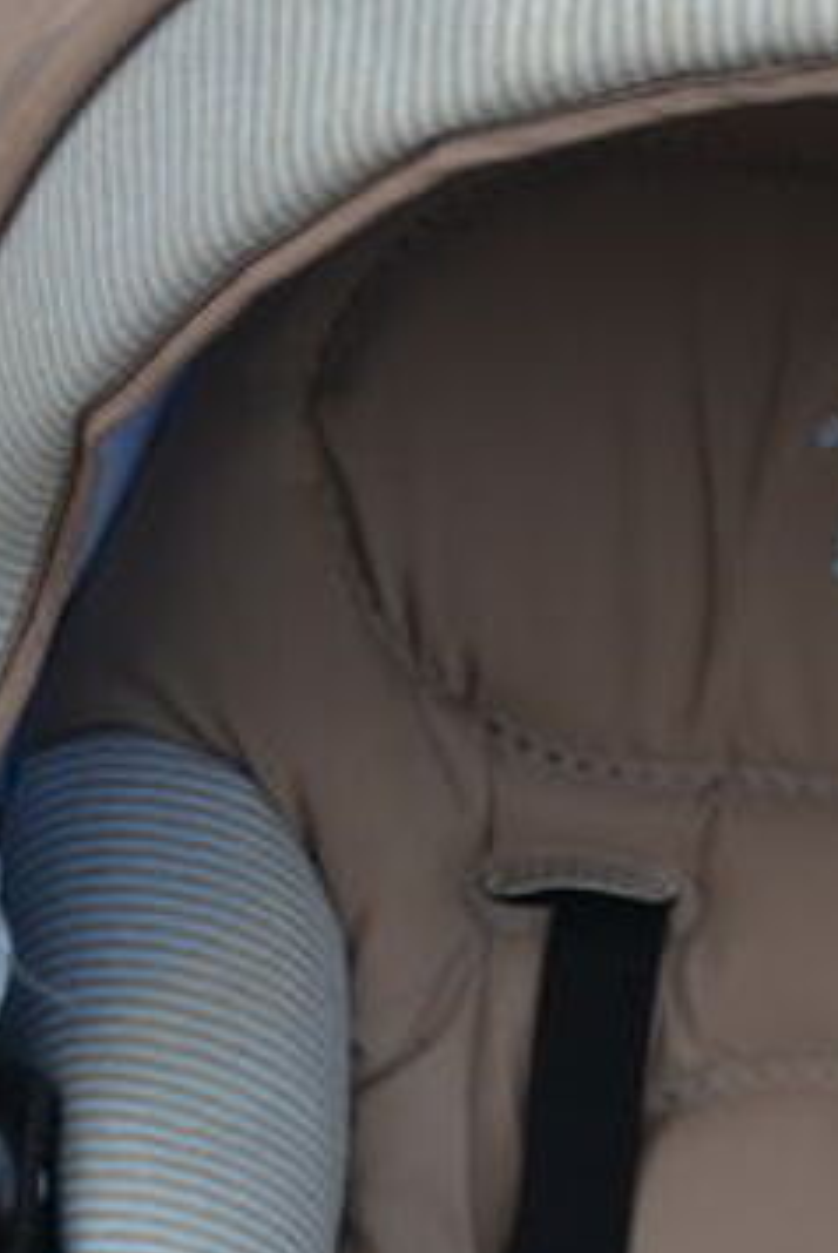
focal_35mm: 202
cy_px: 1564
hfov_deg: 6.8
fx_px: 7039
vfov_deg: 10.0
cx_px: 901
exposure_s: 1/160
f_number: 6.3
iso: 100
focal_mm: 32
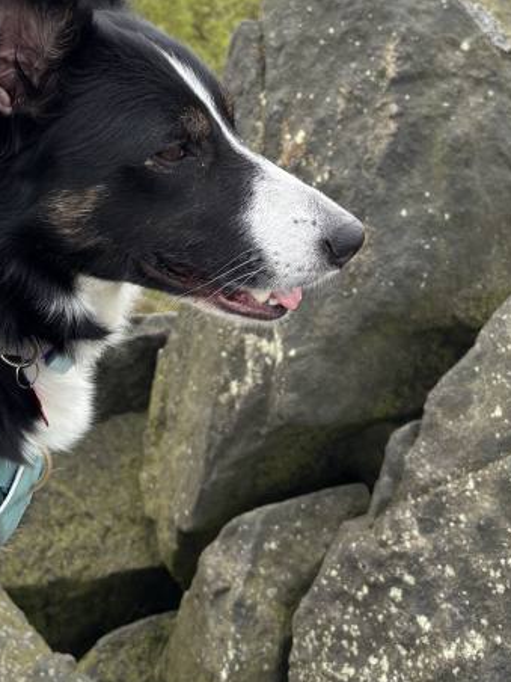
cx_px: 163
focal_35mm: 46
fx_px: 905
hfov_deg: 31.2
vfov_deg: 39.7
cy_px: 142
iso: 50
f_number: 1.6
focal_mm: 5.96
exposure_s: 1/1616
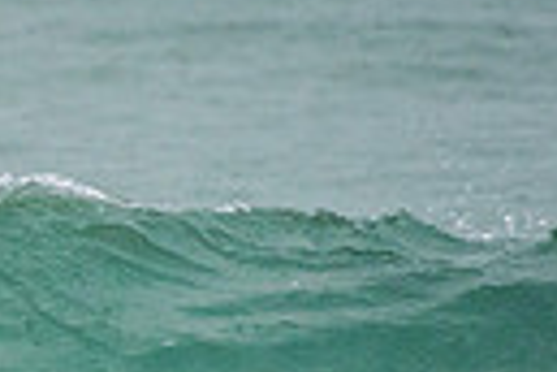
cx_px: -661
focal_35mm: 2241
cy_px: 456
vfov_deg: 0.6
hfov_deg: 0.9
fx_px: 34671
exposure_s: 1/320
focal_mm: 500
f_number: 5.6
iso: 720
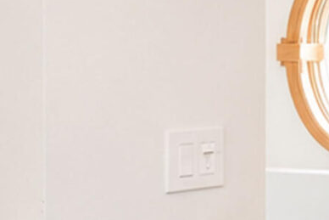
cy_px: 125
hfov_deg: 11.9
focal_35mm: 99
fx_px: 905
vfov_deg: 13.8
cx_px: 950
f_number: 7.1
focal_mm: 10
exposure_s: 1/60
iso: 1600
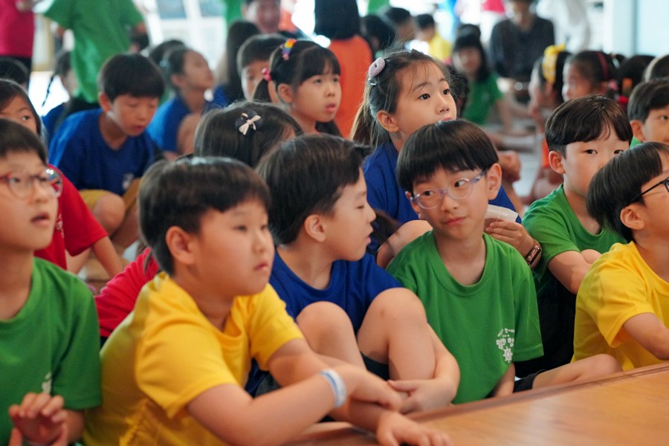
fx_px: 1914
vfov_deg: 13.3
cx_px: 334
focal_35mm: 103
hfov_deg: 19.8
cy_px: 223
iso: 6400
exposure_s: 1/160
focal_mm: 103
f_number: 4
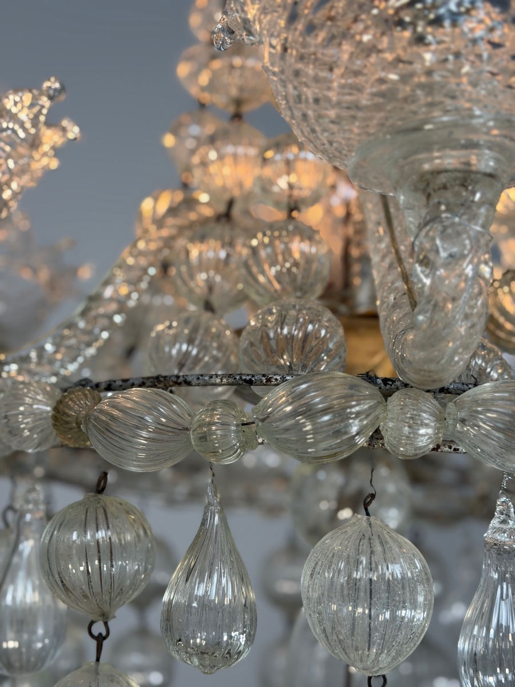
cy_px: 344
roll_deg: -2.5
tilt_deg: +12.1
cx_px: 258
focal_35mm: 48
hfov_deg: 30.3
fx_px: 952
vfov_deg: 39.7
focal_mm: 6.76
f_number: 1.78
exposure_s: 1/100
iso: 80
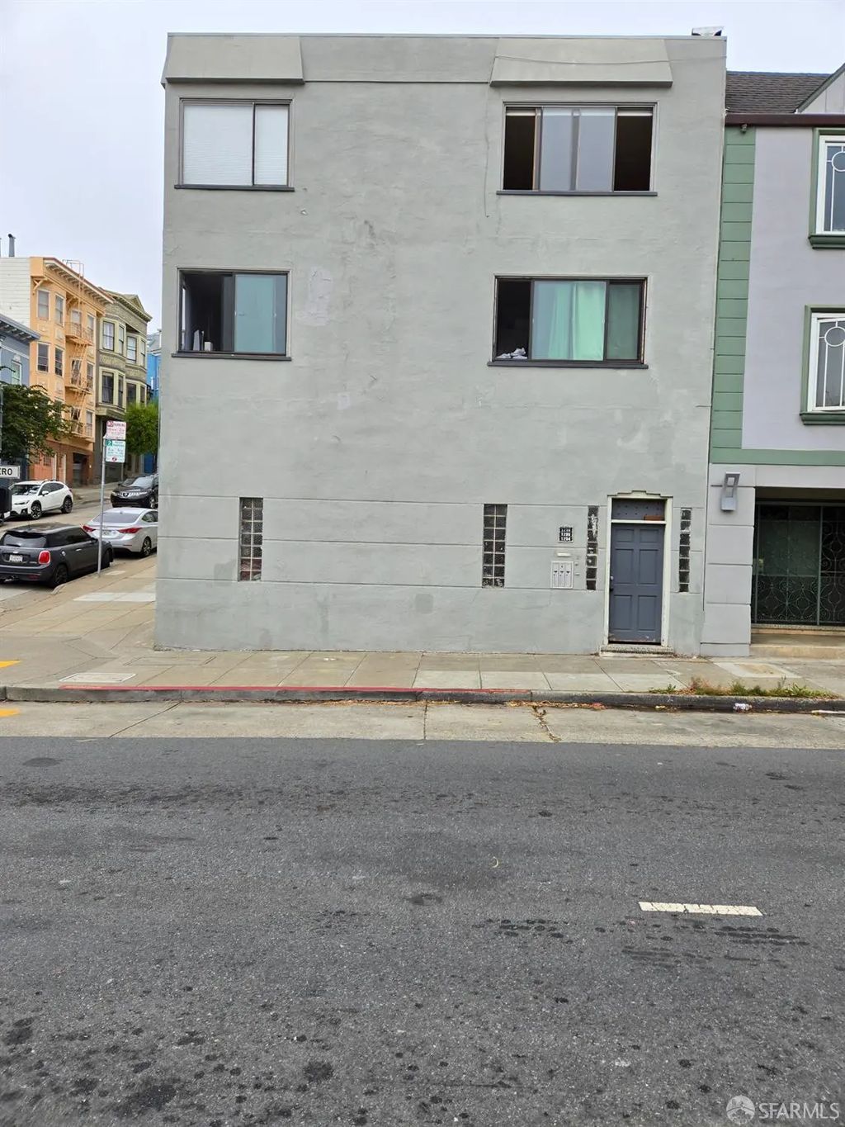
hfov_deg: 58.9
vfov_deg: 73.9
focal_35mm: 23
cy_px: 564
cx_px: 422
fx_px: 748
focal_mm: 5.4
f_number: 1.8
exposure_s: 1/1157
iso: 25
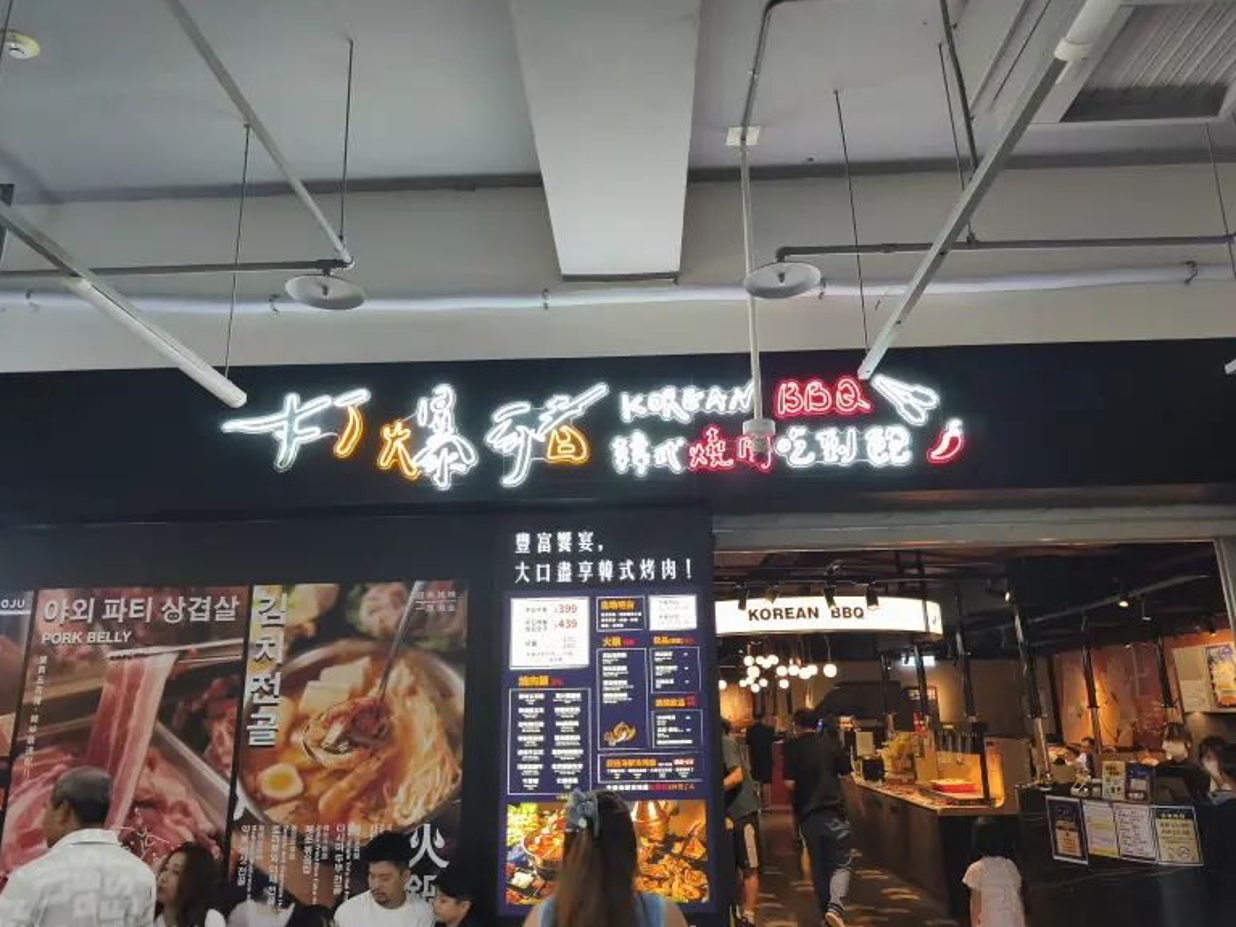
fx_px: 857
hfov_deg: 71.6
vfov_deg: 56.8
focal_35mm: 24
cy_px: 468
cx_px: 617
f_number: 1.65
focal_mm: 6.18
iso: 320
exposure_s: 1/120
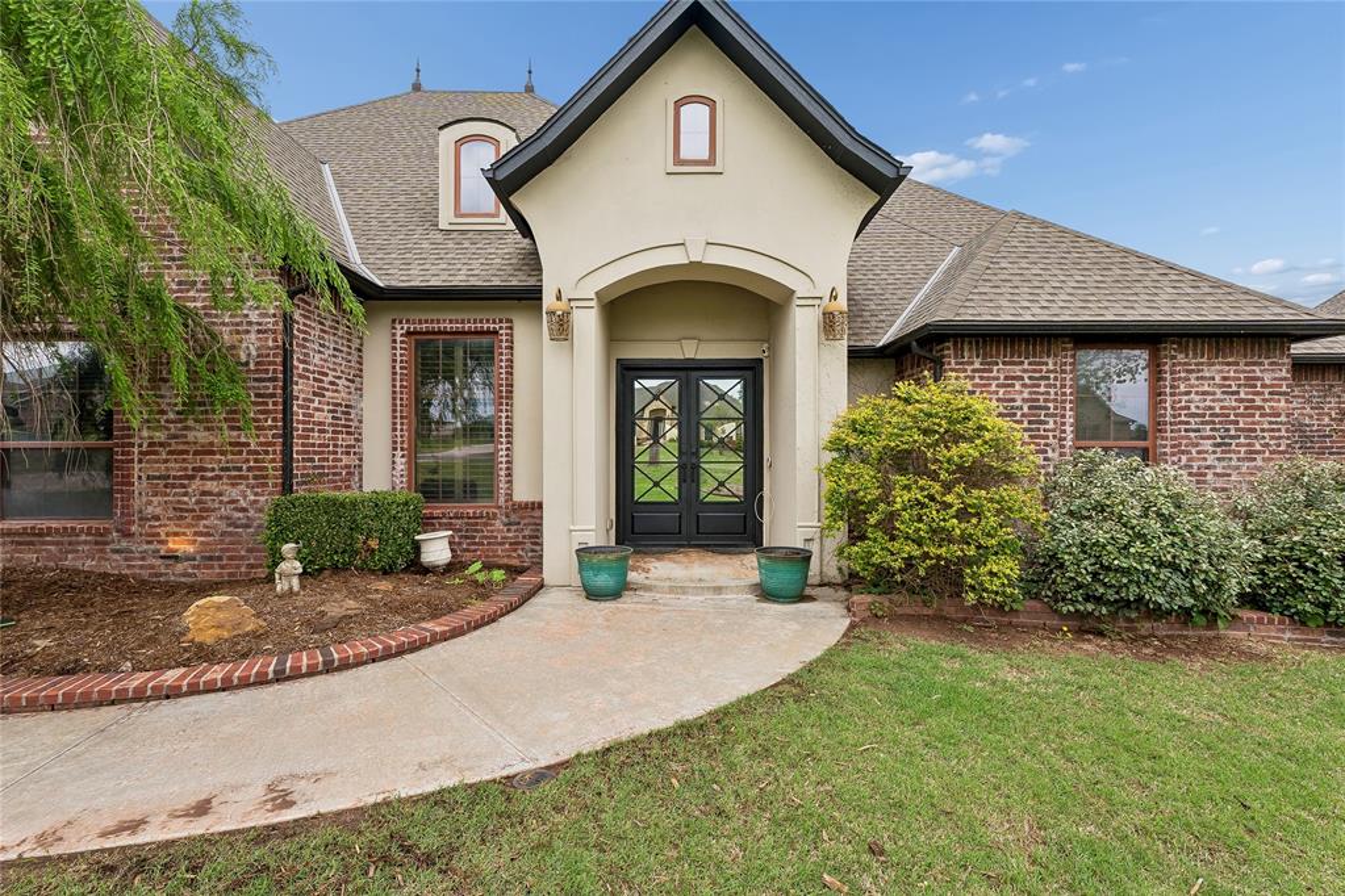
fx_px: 560
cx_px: 672
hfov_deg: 100.4
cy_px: 448
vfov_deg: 77.3
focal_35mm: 15
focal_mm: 10
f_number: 5.6
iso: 100
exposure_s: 1/250
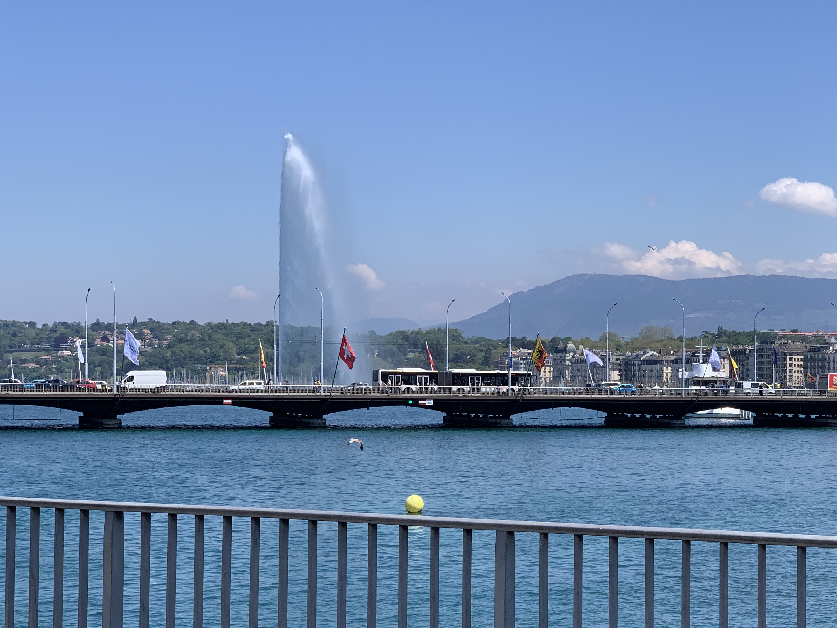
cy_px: 372
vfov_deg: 20.7
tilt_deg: +1.1
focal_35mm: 71
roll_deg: -1.2
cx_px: 562
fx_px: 1717
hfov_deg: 27.2
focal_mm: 6
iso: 16
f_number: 2.4
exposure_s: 1/1199
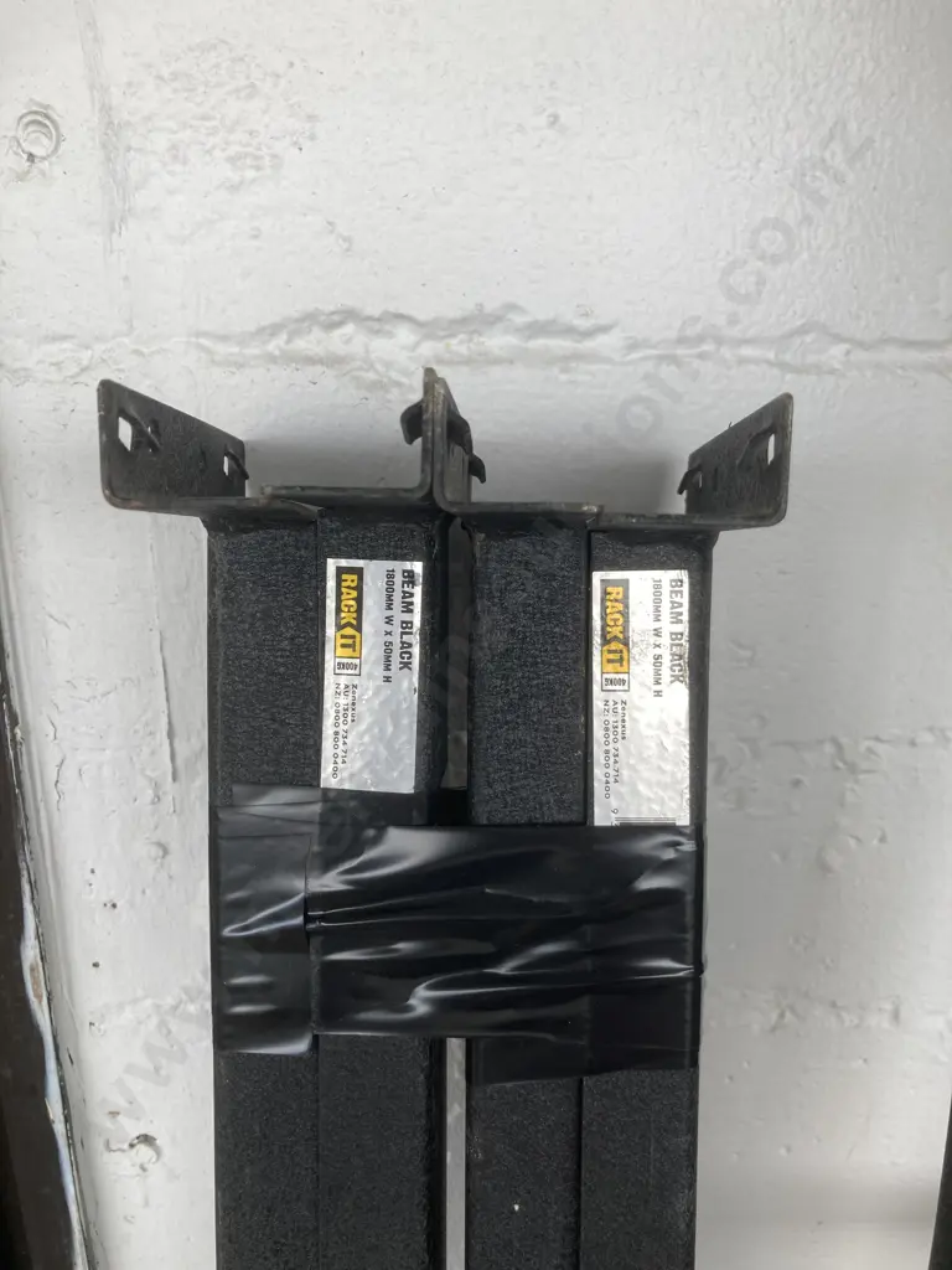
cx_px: 476
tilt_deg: -15.4
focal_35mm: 28
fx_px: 1027
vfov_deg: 63.4
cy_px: 635
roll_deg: -0.7
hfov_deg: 49.7
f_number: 1.8
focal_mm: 3.99
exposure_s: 1/217
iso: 20
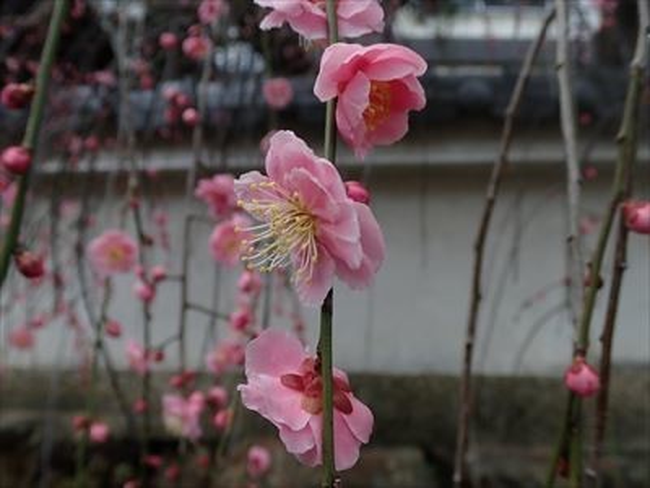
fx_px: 563
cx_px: 325
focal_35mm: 30
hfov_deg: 60.0
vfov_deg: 46.8
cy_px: 244
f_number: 3.2
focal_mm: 5.5
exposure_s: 1/160
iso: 100
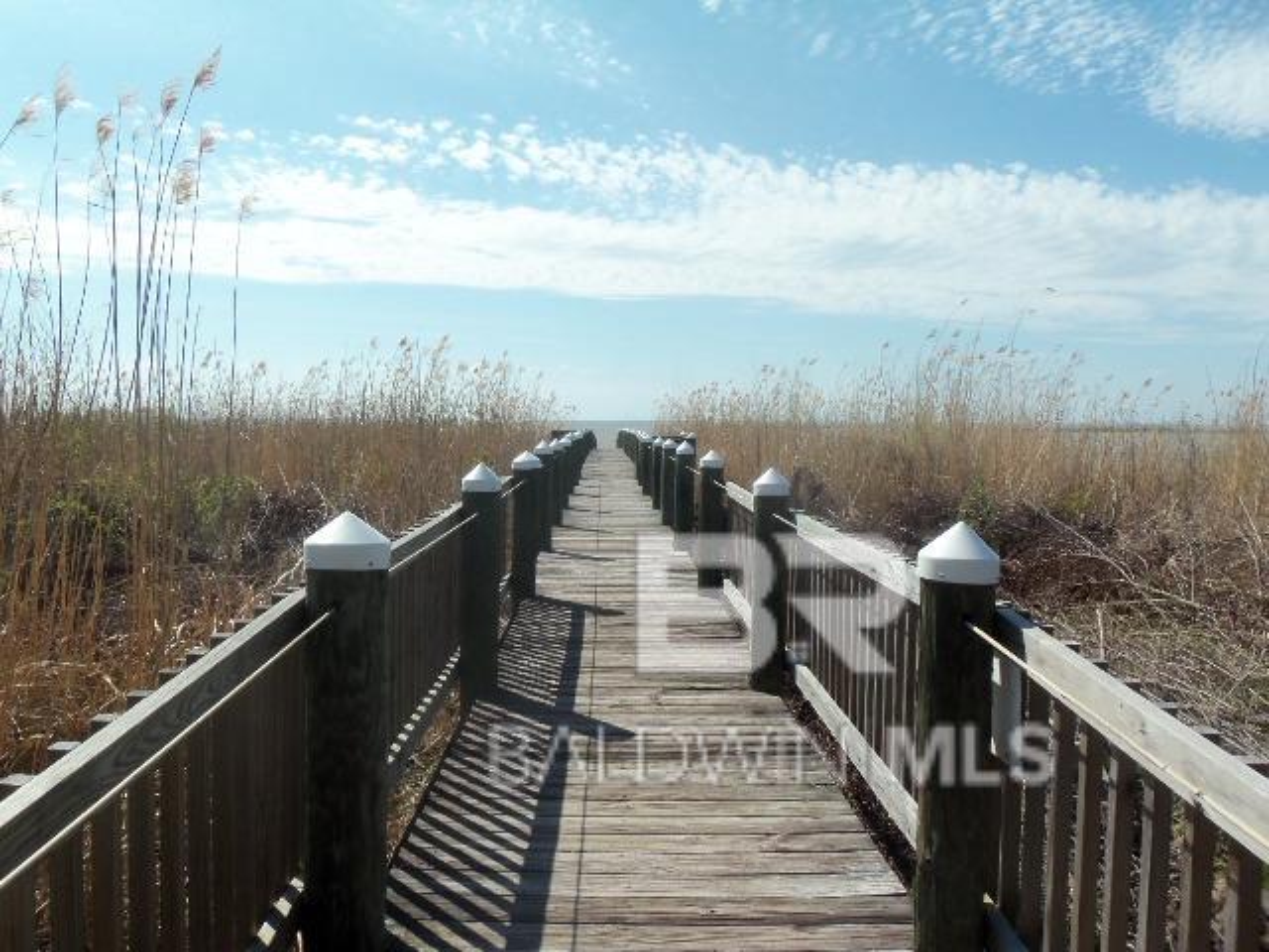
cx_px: 634
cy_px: 476
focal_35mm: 29
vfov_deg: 48.2
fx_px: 1063
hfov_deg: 61.7
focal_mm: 5.2
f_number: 8.6
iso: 80
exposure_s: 1/160
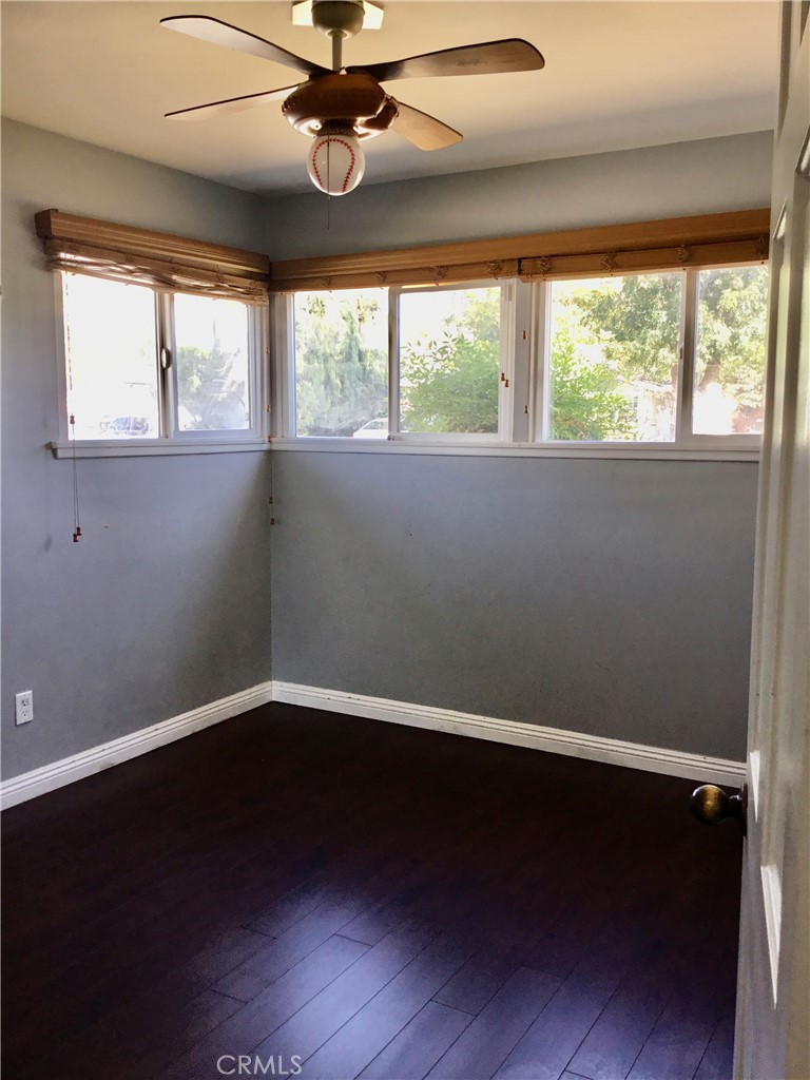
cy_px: 540
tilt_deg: -6.6
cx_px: 405
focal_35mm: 31
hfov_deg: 45.4
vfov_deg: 58.4
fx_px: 967
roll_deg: +1.0
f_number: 2.4
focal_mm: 3.3
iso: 32
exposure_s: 1/60
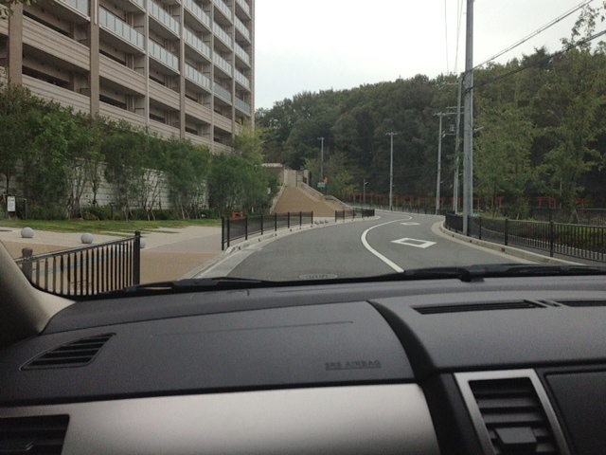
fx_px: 578
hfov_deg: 55.4
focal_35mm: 33
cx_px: 303
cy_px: 228
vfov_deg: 42.9
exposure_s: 1/2088
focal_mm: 4.13
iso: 200
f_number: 2.4
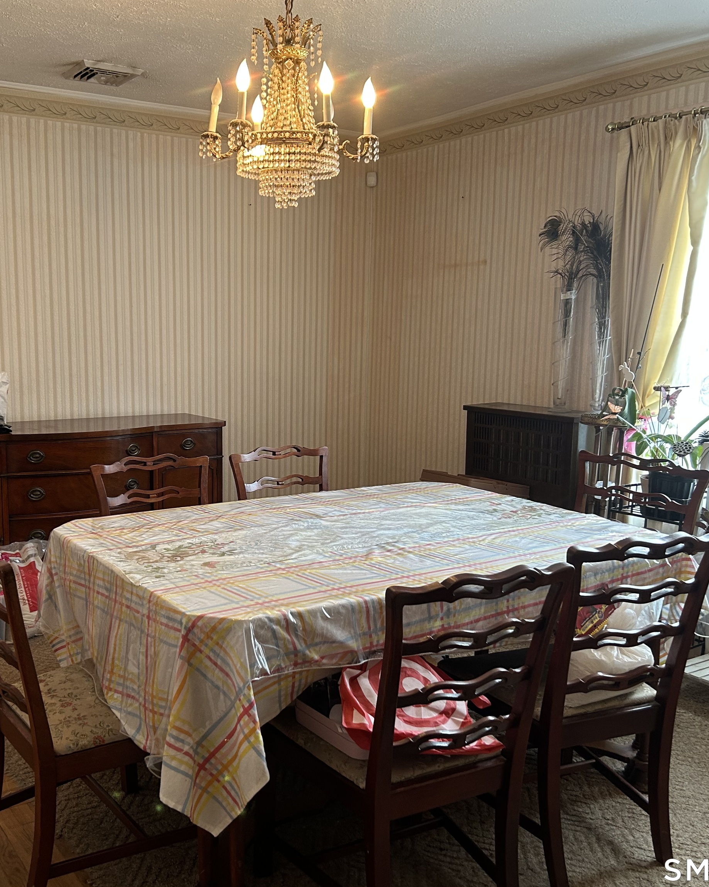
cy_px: 444
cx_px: 247
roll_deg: +0.3
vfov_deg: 52.8
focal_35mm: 34
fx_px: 892
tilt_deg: -7.9
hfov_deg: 42.9
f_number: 1.5
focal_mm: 5.7
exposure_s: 1/60
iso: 160
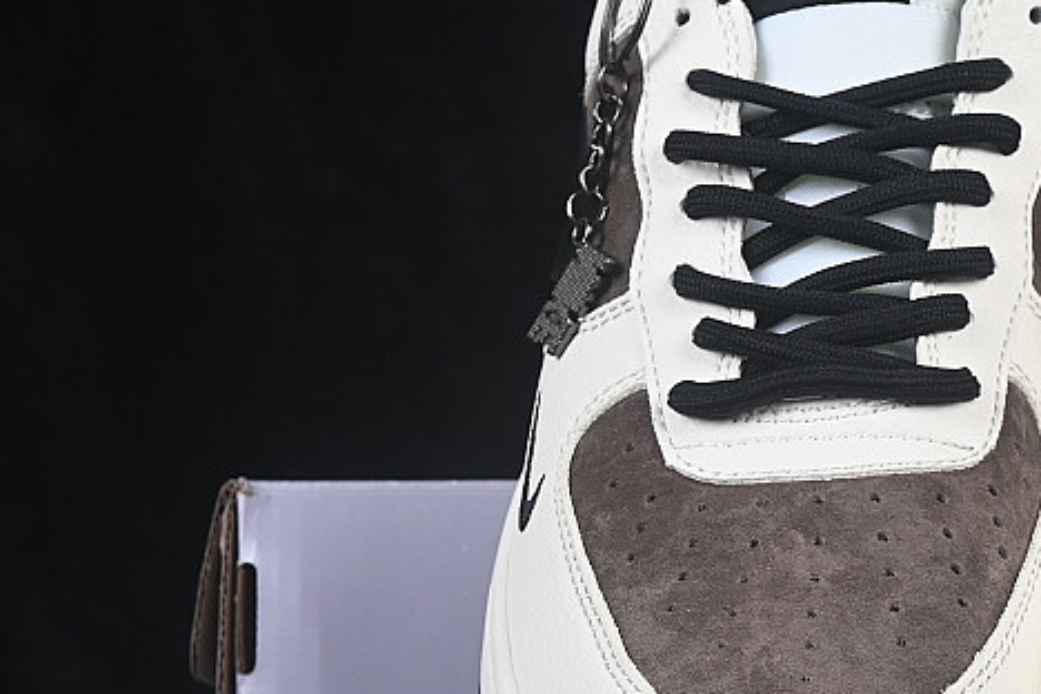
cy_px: 503
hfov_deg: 11.7
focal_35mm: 173
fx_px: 5002
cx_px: 1090
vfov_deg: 7.9
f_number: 8
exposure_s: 1/80
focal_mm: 50
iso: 160
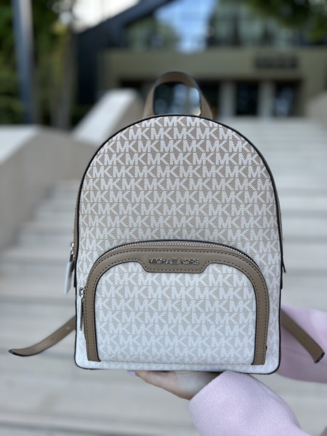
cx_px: 164
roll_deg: -2.2
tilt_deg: -9.7
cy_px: 218
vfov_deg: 71.6
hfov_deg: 56.8
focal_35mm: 24
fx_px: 302
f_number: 1.78
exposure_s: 1/273
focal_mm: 6.86
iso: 80
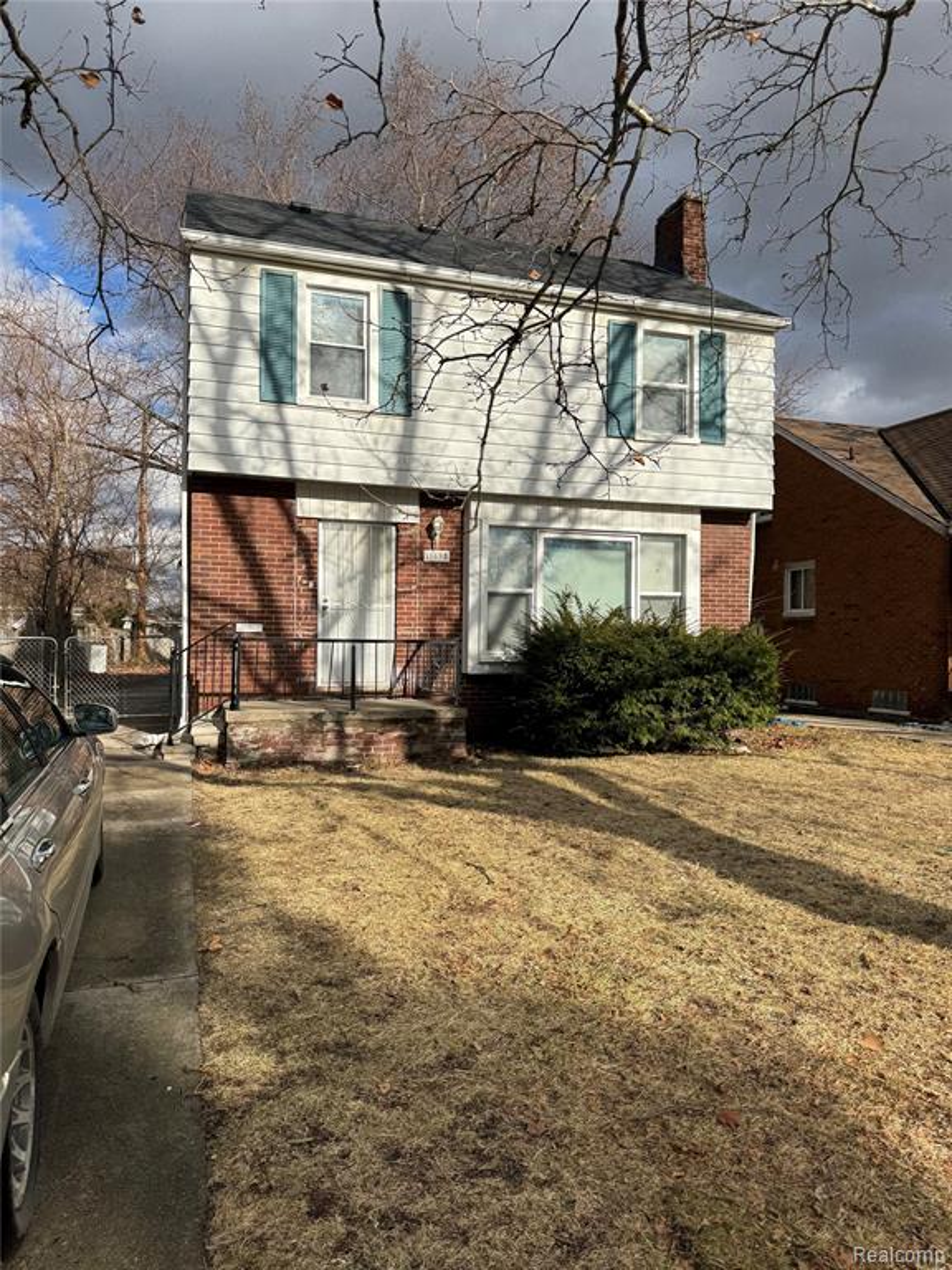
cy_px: 635
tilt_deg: +2.2
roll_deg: -0.5
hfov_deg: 56.8
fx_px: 880
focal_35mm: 24
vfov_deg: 71.6
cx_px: 476
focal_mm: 6.76
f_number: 1.78
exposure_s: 1/4950
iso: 80
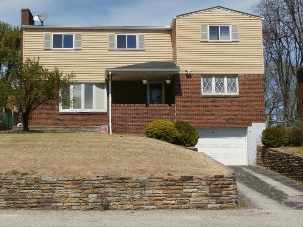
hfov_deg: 33.8
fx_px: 499
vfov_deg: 25.7
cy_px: 114
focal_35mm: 57
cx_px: 152
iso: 100
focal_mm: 10.11
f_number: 4.5
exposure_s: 1/800
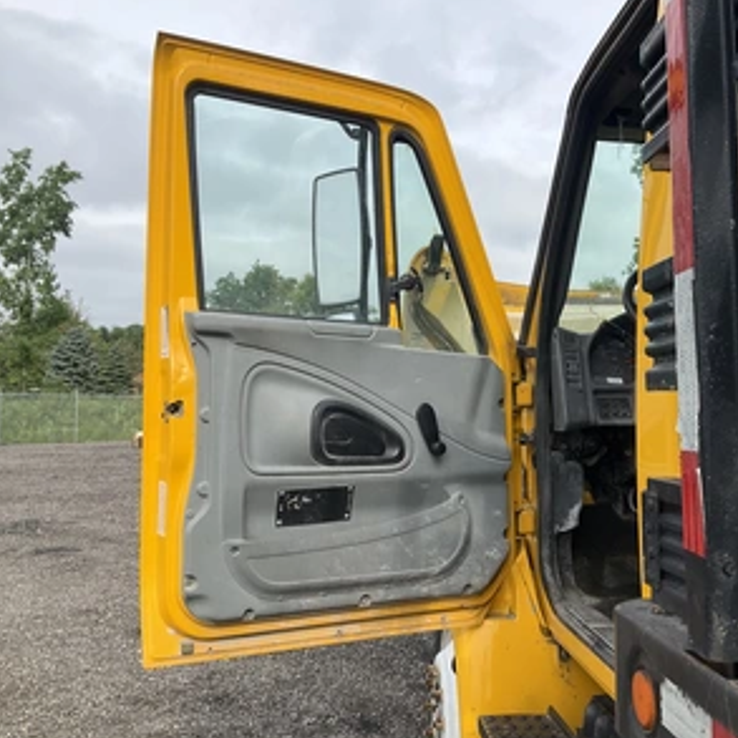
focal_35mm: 35
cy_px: 368
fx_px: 844
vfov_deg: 47.2
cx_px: 421
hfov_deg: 47.1
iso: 25
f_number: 1.8
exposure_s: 1/1490
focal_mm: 3
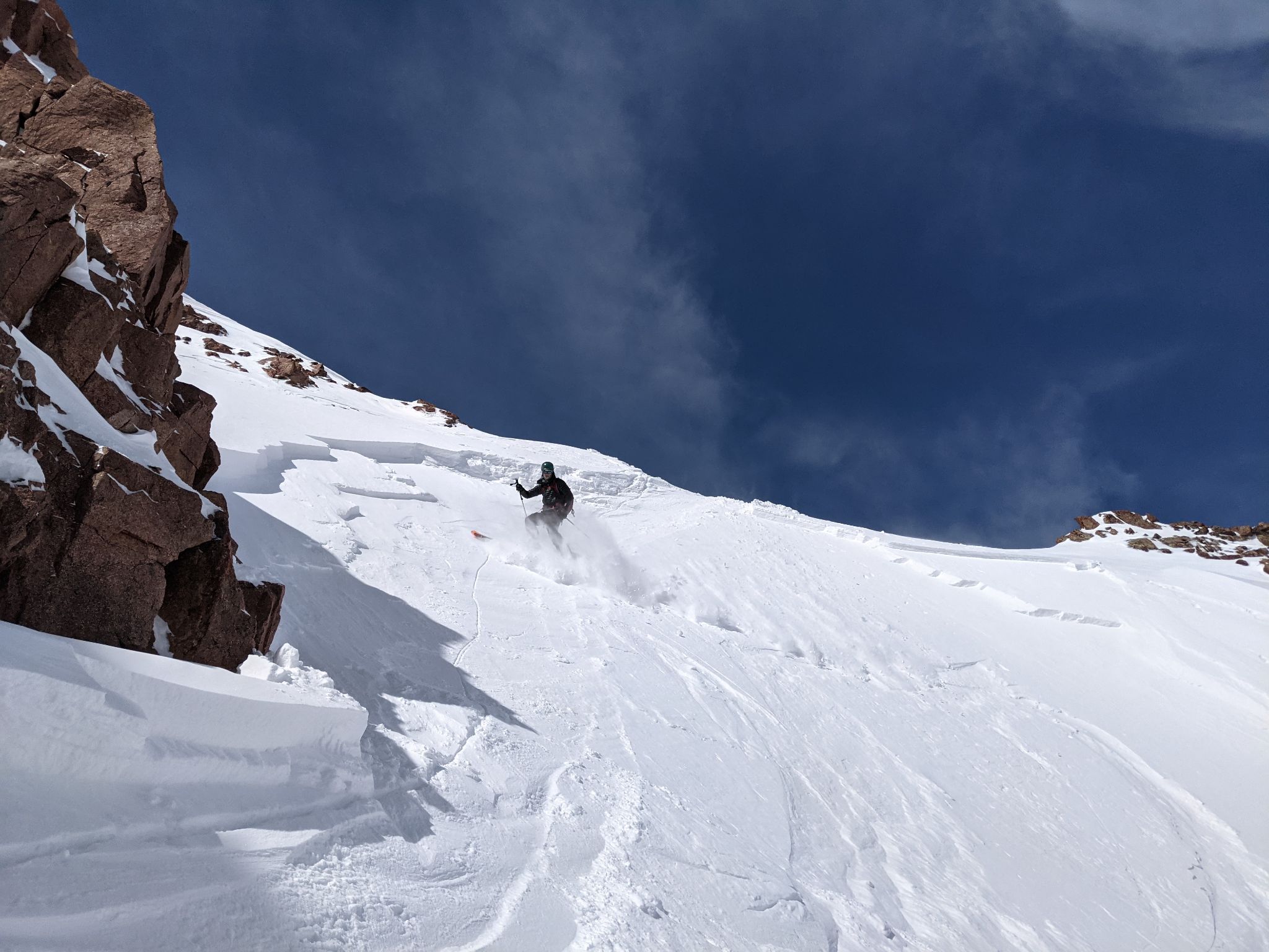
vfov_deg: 51.4
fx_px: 990
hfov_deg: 65.3
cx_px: 634
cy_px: 476
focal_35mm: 27
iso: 148
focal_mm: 4.38
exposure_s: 1/23256
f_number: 1.73
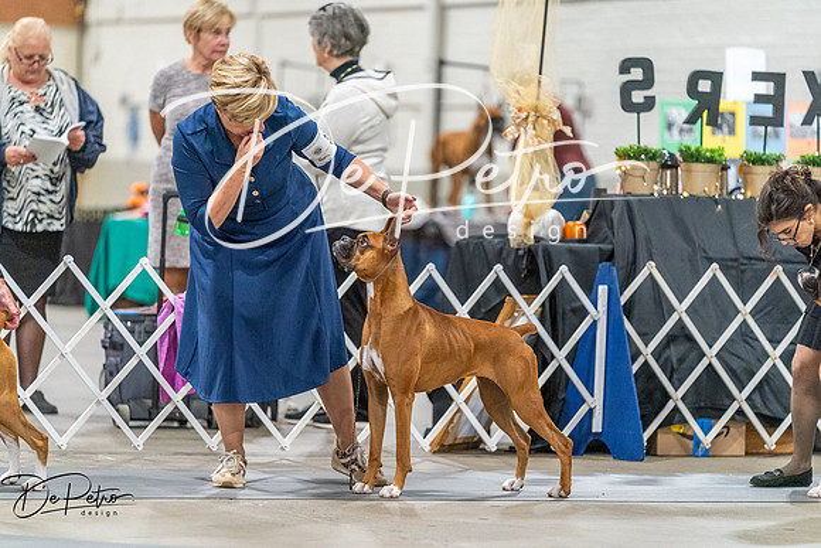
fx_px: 4562
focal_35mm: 200
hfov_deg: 10.3
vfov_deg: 6.9
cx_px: 410
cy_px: 274
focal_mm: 200
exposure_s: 1/250
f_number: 3.2
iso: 6400
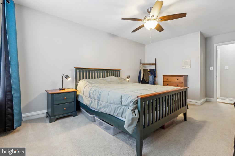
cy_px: 78
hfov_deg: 96.7
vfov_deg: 73.8
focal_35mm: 16
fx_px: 104
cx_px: 118
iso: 200
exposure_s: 1/2
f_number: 7.1
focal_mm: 16
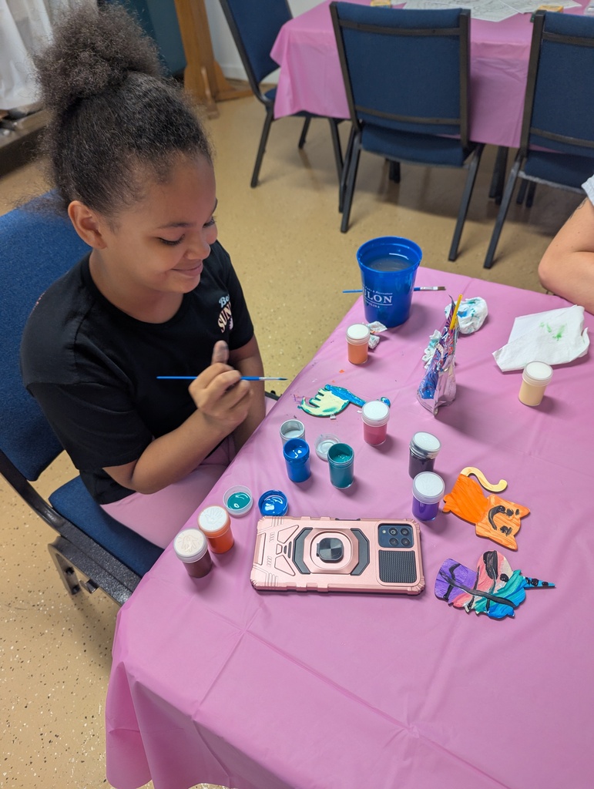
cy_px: 394
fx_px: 548
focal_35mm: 24
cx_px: 297
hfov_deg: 56.9
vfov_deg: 71.5
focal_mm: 6.81
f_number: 1.85
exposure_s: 1/120
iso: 111
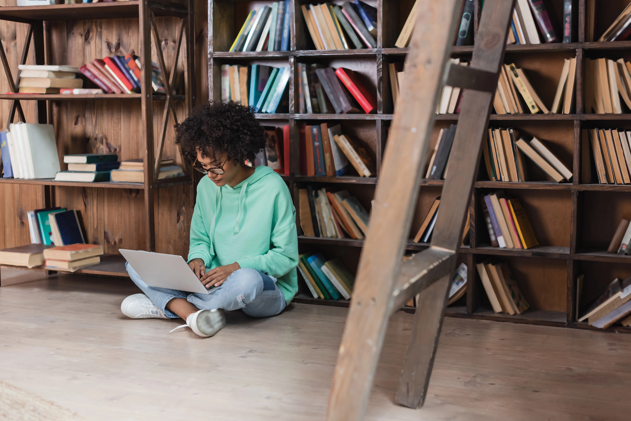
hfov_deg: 39.6
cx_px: 316
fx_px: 877
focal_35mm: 50
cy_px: 210
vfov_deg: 27.0
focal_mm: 50
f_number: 2.8
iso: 200
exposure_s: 1/200
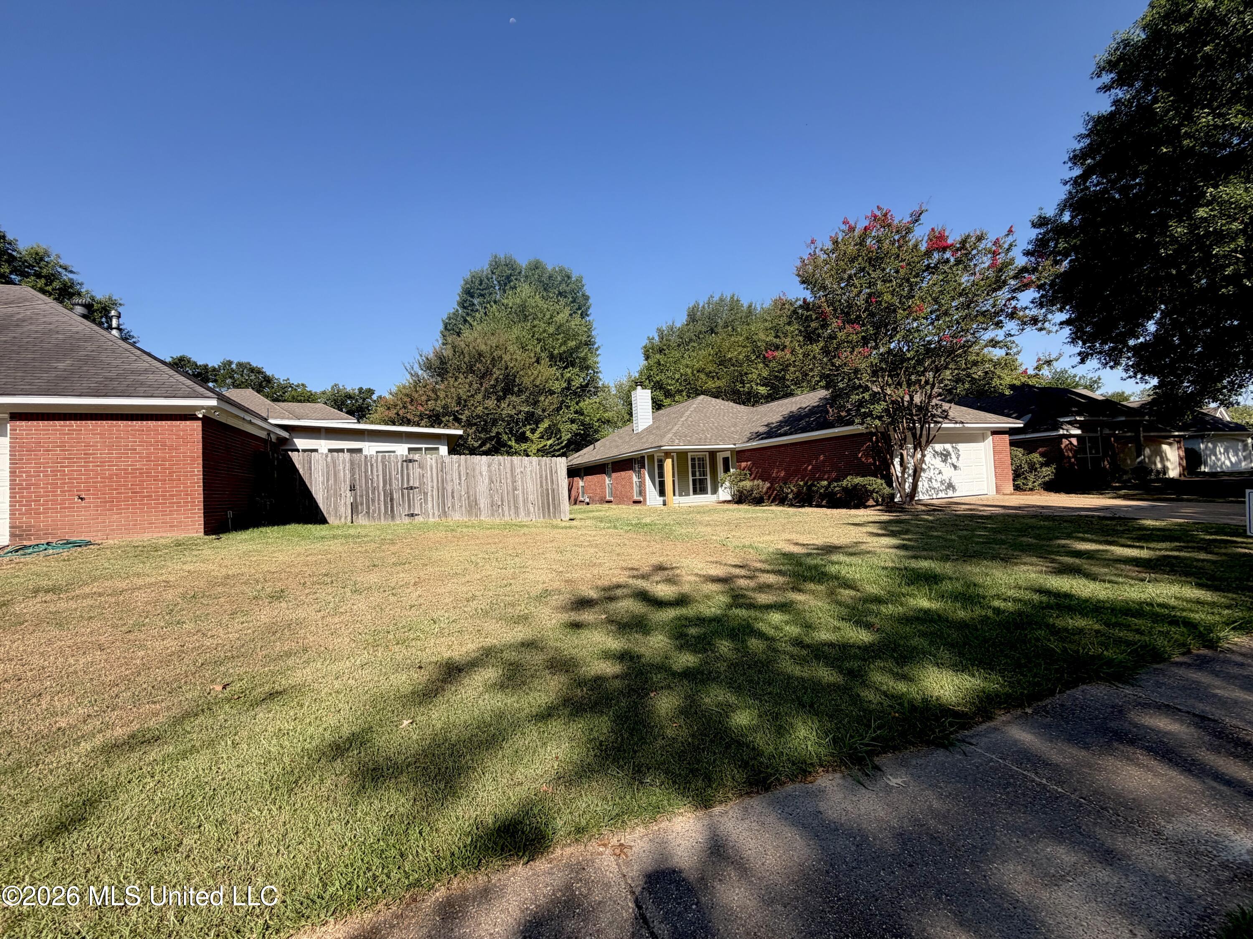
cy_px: 470
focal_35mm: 14
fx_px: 507
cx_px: 626
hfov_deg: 102.1
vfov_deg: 85.7
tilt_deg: +1.9
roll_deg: +3.0
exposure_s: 1/770
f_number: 2.2
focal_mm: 2.22
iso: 40
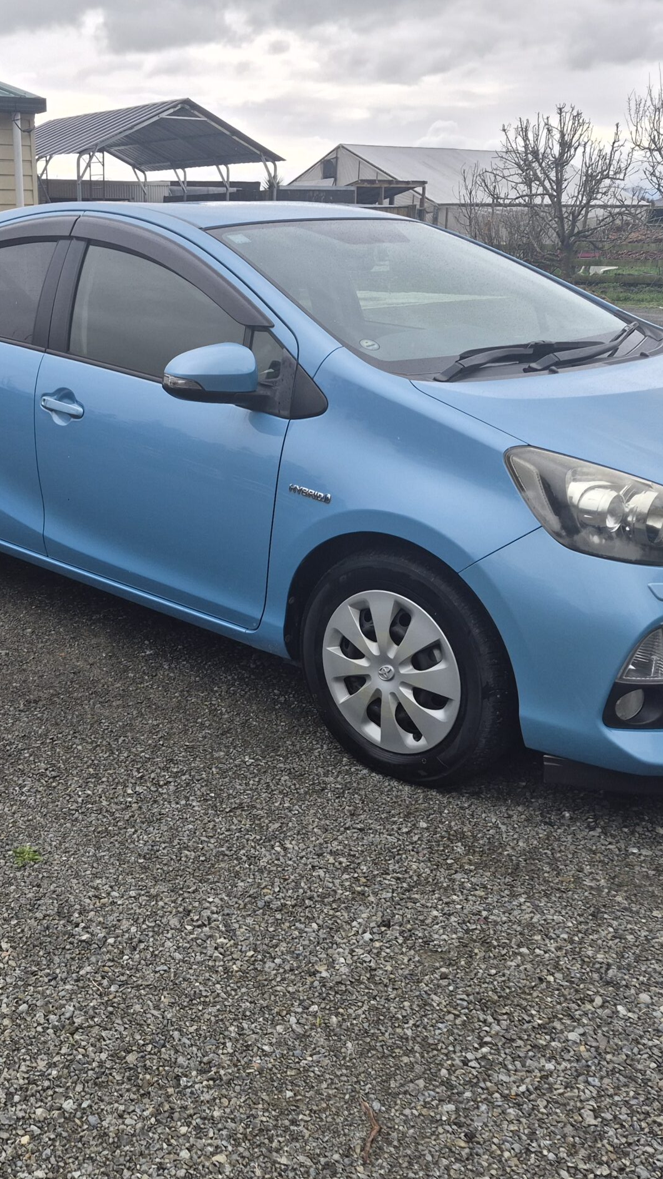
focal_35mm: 34
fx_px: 1063
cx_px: 158
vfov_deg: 58.0
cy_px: 599
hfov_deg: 33.9
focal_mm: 5.4
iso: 80
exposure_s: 1/2344
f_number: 1.8
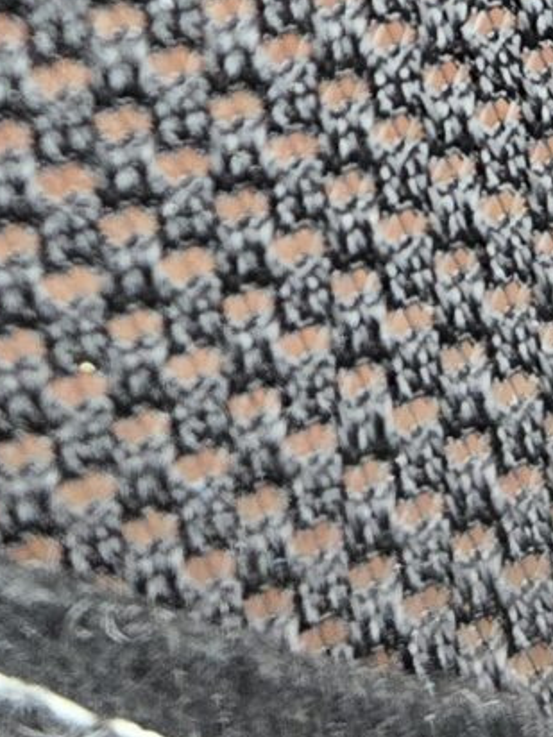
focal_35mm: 143
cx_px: 120
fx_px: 3046
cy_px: -195
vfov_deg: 13.4
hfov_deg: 10.3
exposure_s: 1/100
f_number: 1.8
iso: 320
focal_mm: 5.4
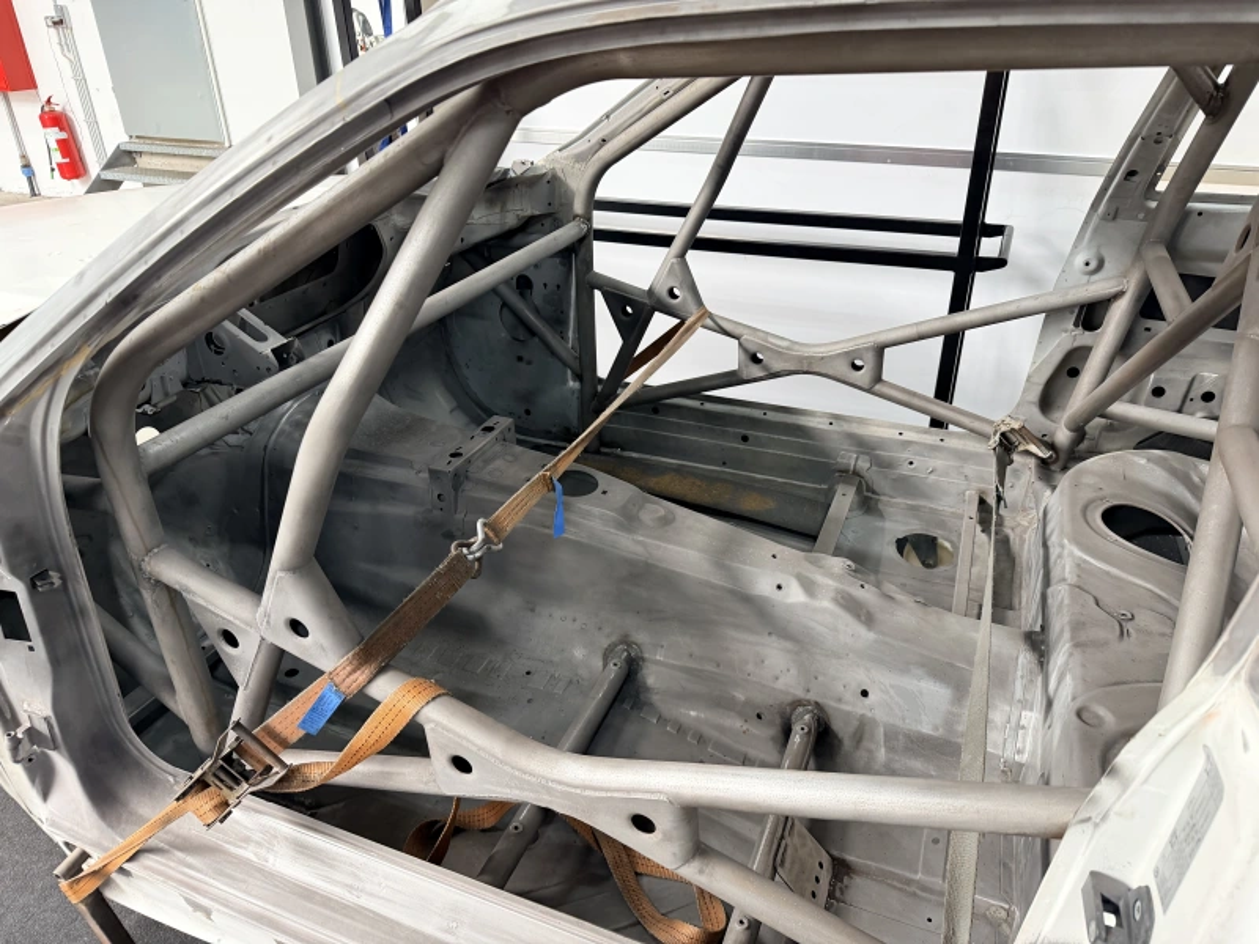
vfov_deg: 56.8
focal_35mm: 24
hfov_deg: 71.6
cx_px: 630
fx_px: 873
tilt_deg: -27.3
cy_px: 472
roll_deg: +1.4
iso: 250
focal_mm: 6.76
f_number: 1.78
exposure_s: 1/50
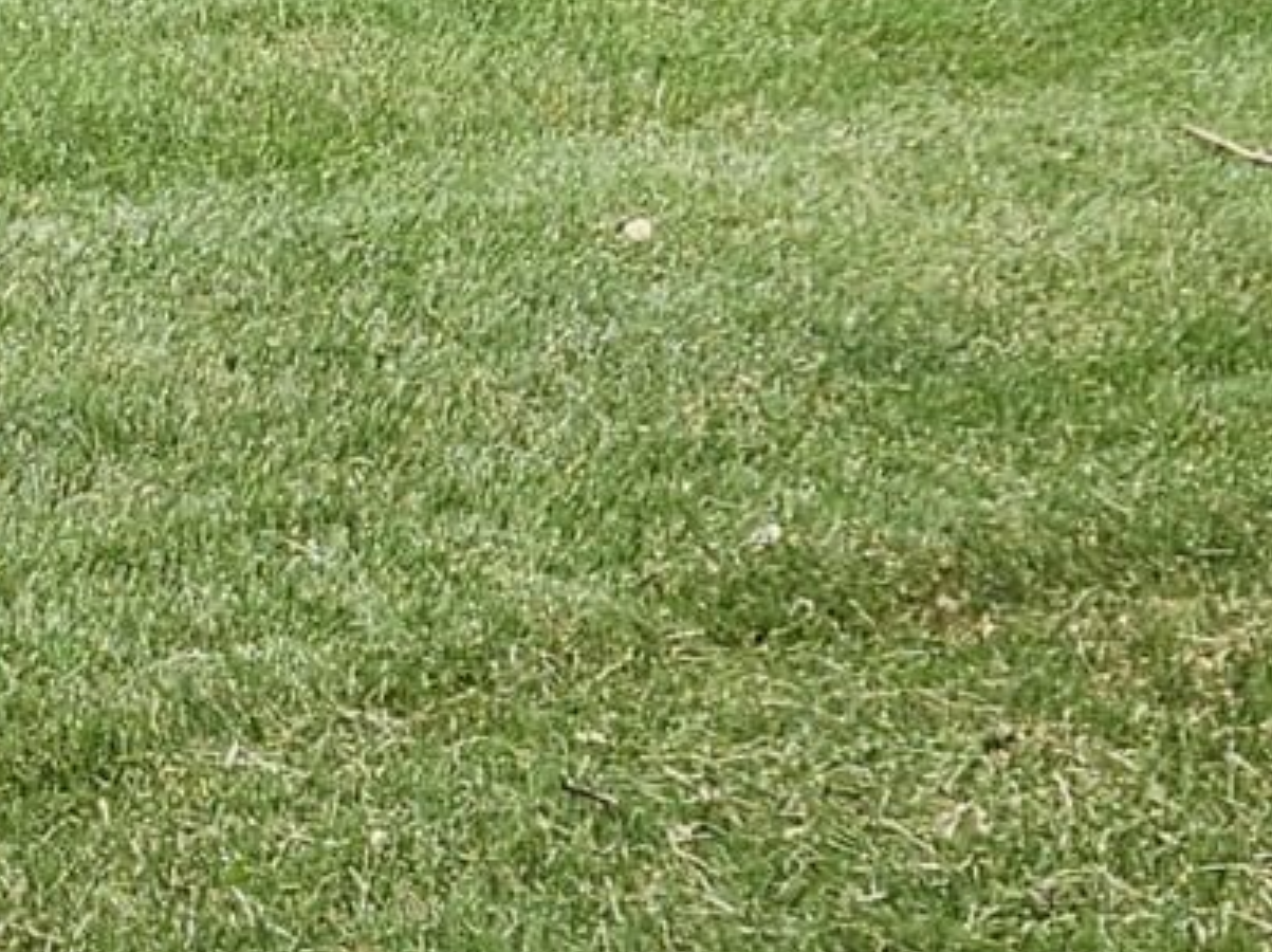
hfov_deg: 11.8
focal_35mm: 147
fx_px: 5397
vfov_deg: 10.0
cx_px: -1364
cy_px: 38
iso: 25
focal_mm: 5.4
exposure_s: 1/1016
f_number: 1.8
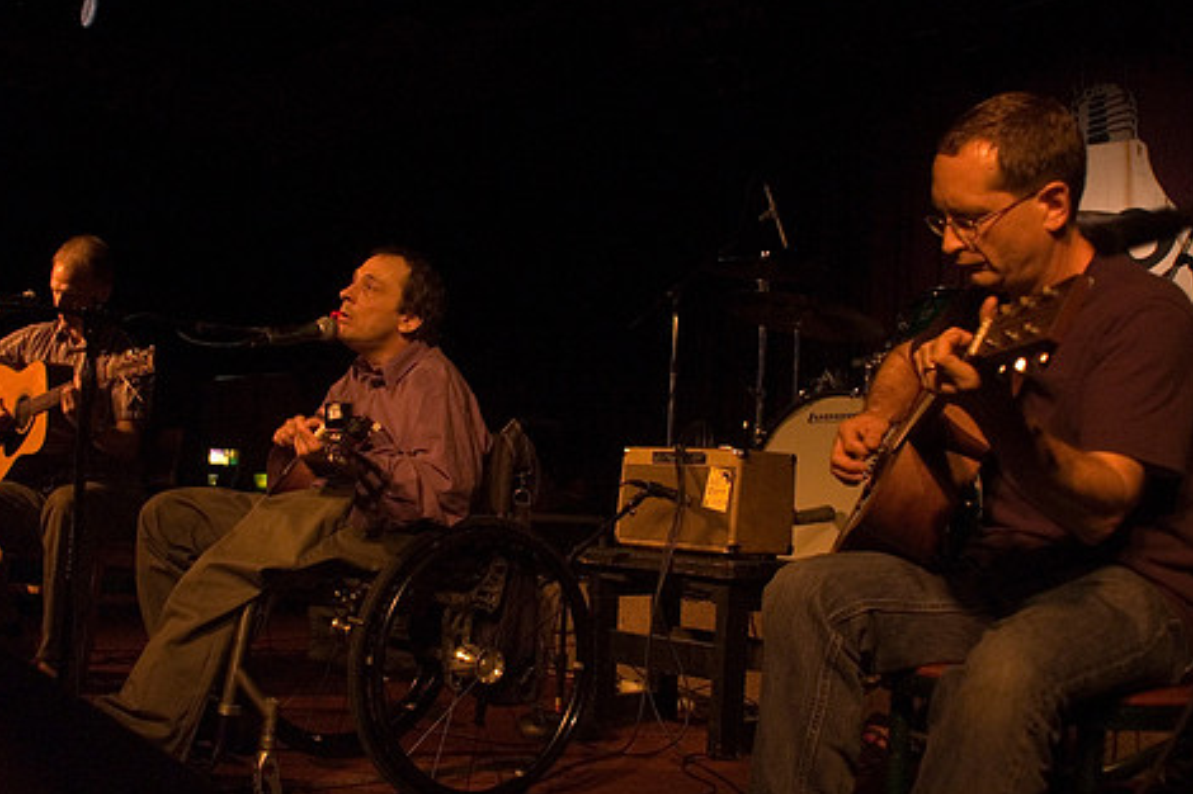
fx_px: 1226
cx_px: 480
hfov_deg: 51.6
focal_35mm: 37
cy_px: 396
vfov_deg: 35.9
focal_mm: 20
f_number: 3.2
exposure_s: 1/50
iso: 800
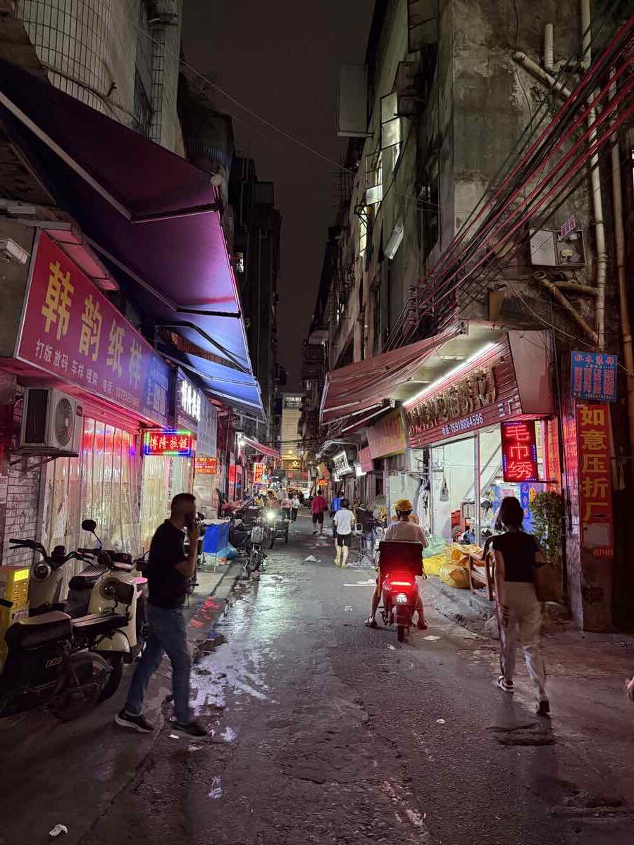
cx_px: 317
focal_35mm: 24
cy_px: 422
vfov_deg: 71.6
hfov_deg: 56.8
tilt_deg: +6.5
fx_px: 586
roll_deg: -1.6
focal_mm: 6.76
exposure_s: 1/50
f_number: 1.78
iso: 800
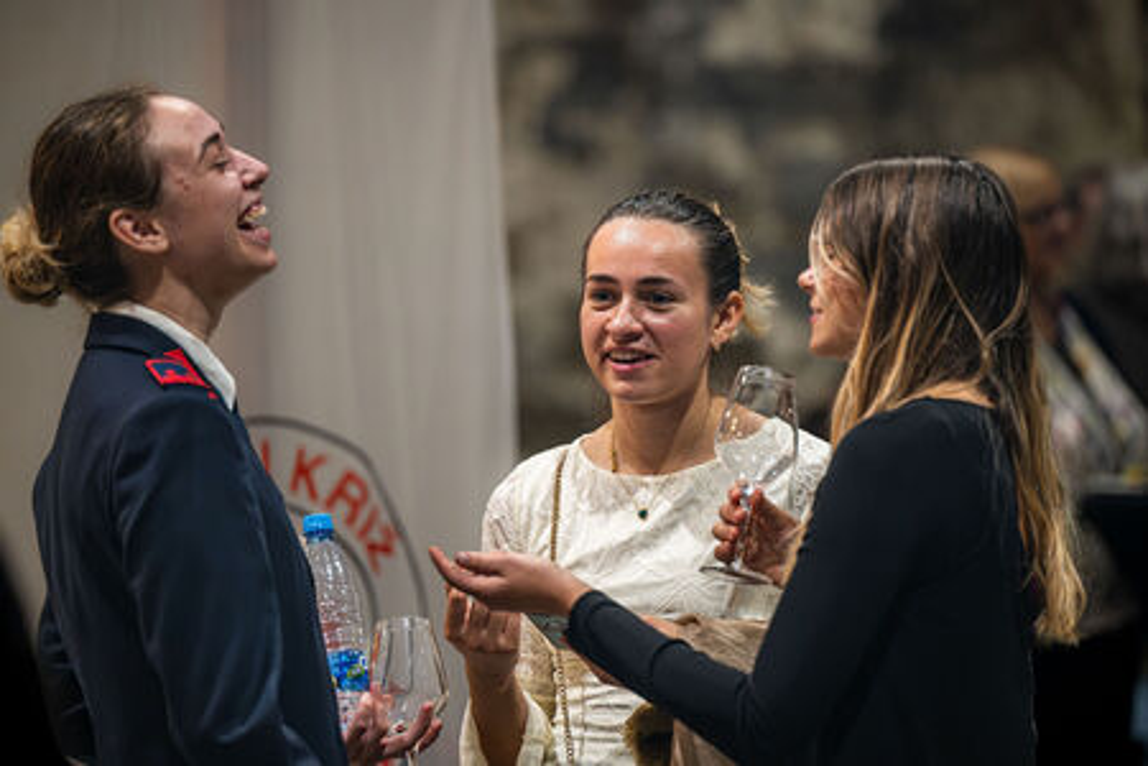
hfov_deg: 9.9
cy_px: 353
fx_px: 6625
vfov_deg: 6.6
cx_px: 624
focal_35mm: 208
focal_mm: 190
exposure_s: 1/250
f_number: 2.8
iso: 2800
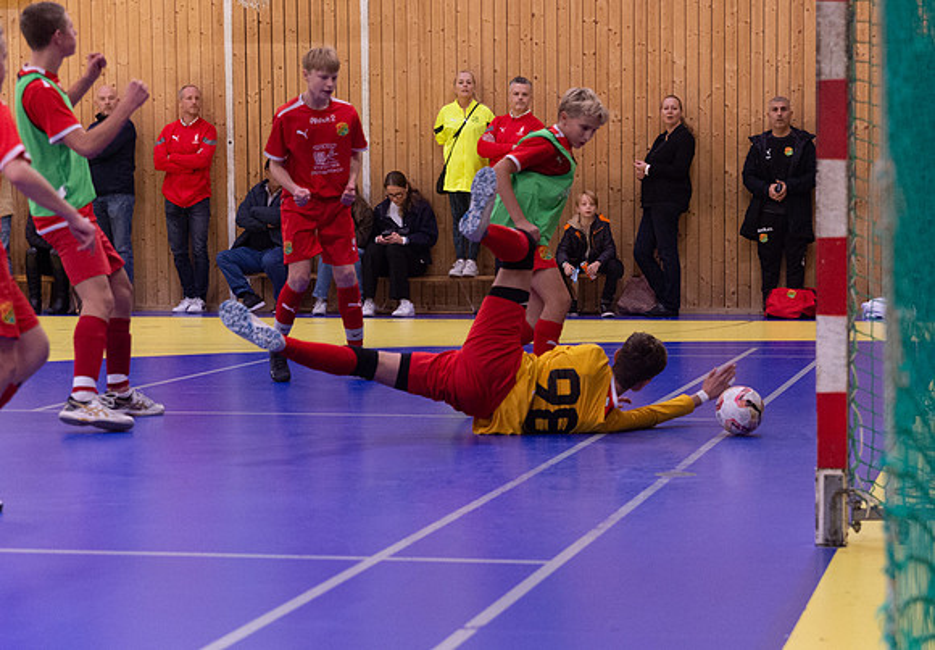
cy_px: 411
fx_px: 2485
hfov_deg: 21.2
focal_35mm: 94
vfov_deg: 14.9
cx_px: 617
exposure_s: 1/400
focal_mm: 70
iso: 5000
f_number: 3.2
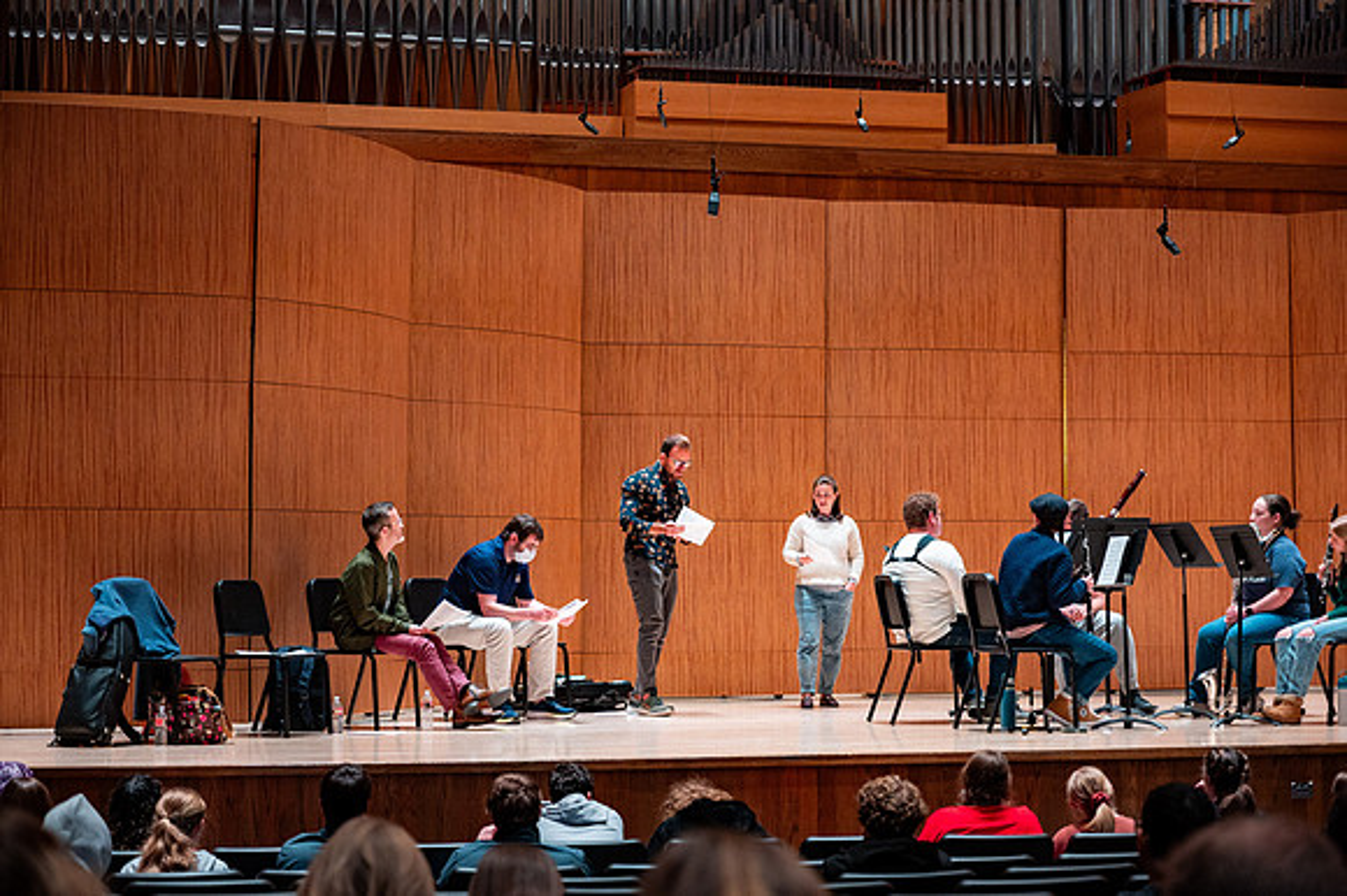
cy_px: 448
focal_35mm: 71
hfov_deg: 28.4
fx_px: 2666
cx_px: 674
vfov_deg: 19.1
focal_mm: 70
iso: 1250
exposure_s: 1/160
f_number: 4
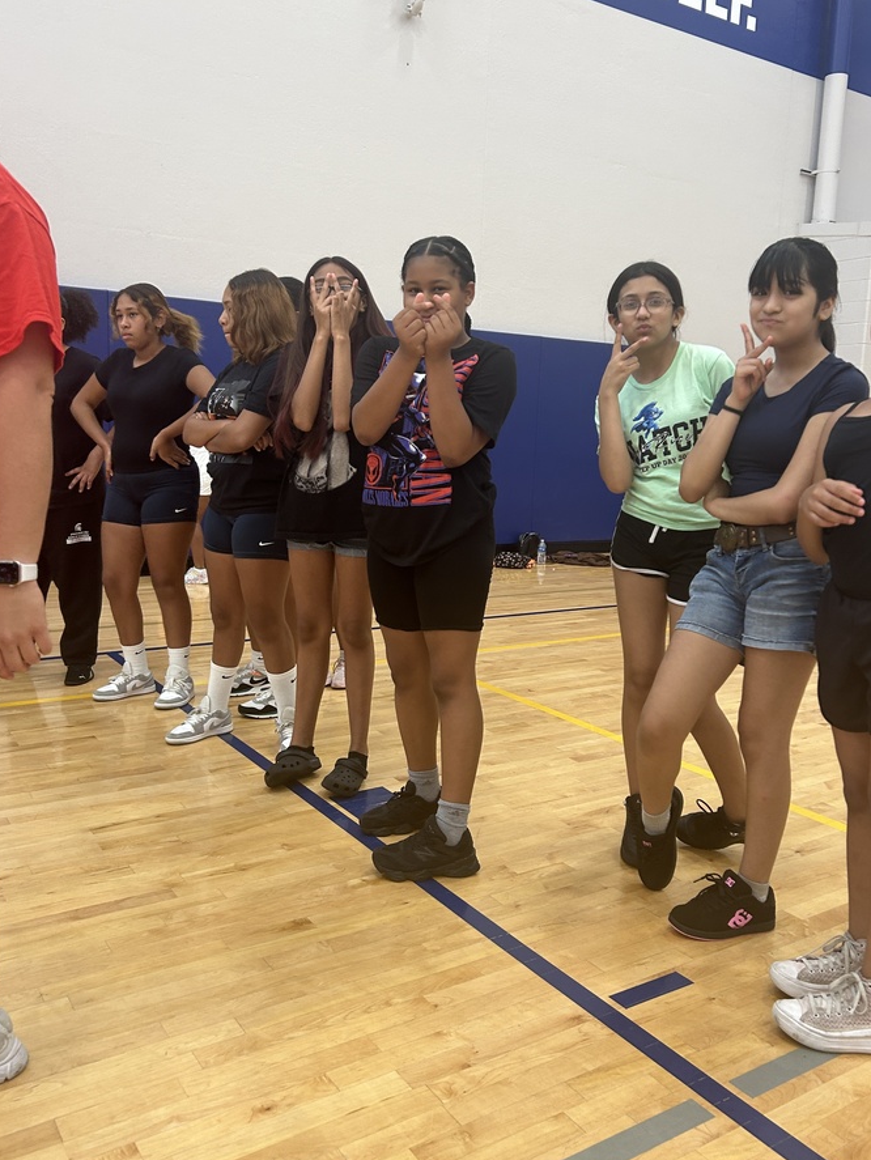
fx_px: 1006
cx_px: 454
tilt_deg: -7.4
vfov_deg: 59.9
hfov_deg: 46.8
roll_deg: -2.7
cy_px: 583
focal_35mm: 30
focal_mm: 5.7
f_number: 1.5
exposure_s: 1/121
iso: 125
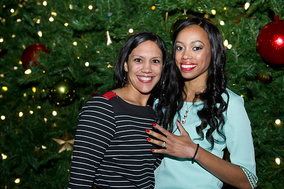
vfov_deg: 24.6
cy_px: 94
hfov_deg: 36.3
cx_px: 142
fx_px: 434
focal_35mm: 55
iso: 3200
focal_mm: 55
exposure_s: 1/125
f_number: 4
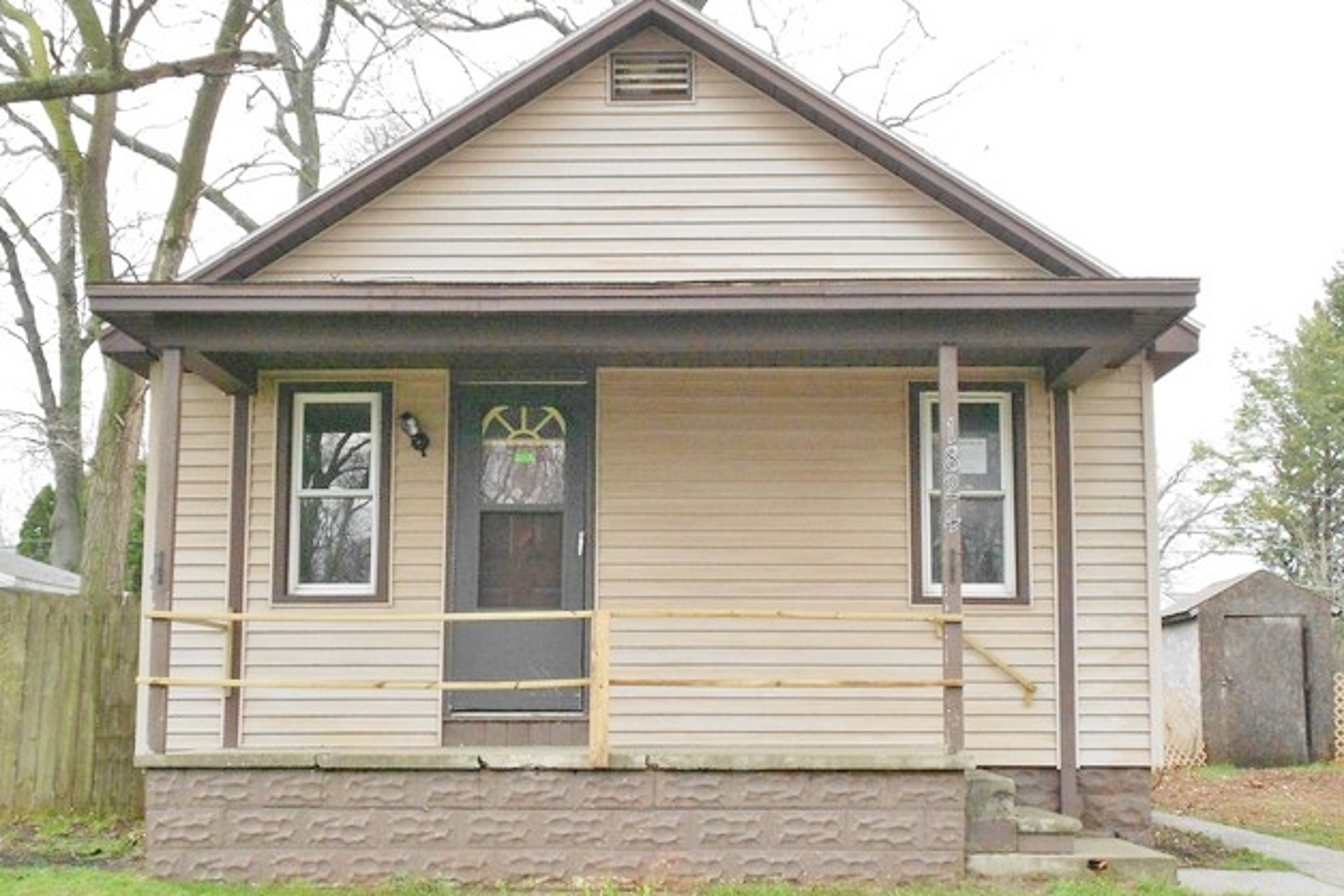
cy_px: 469
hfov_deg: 38.2
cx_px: 662
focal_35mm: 52
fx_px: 1941
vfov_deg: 26.0
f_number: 4.5
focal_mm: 8.8
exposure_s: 1/60
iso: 500
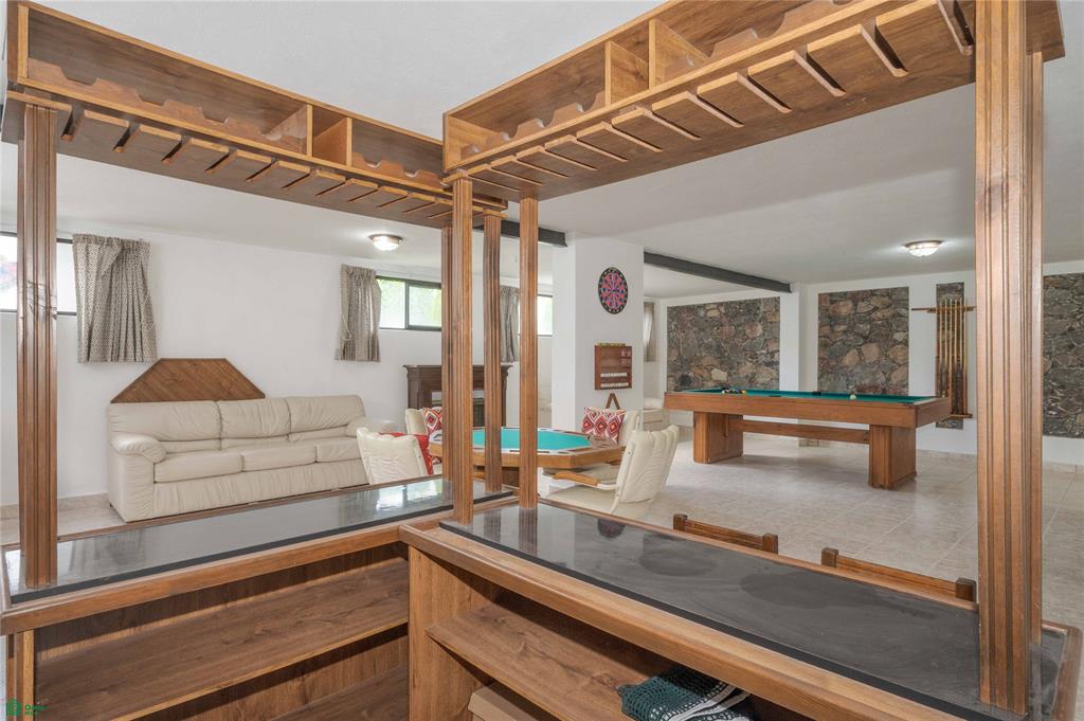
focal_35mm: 18
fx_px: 557
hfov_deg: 88.5
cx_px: 542
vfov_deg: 65.9
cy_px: 360
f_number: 22
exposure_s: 1/2.5
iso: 400
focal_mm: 18.5
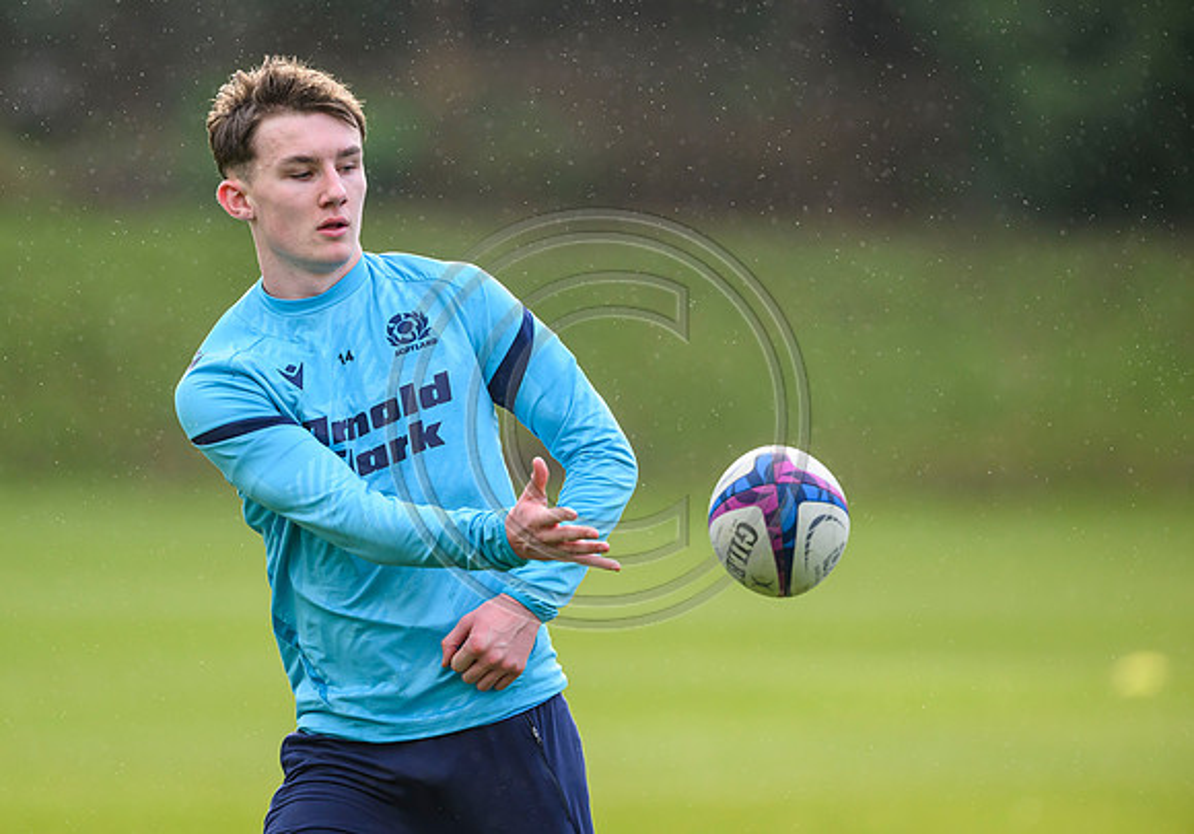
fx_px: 13910
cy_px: 417
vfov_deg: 3.4
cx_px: 568
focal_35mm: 413
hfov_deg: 4.9
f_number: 4
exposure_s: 1/2500
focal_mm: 400
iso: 1250
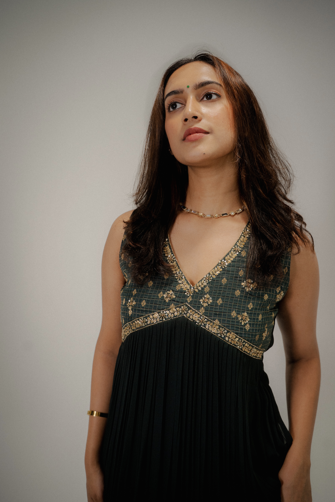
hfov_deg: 37.9
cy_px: 251
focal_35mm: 35
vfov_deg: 54.4
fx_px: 489
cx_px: 168
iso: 800
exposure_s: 1/160
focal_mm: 35
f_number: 4
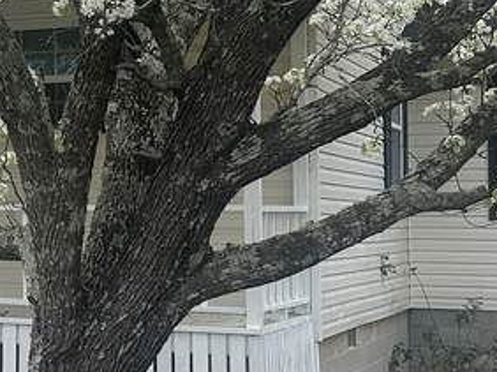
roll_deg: -0.3
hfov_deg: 14.7
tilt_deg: +3.5
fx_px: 1564
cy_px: 136
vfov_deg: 13.5
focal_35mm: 109
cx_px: -511
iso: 80
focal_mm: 6.86
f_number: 1.78
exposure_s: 1/1131
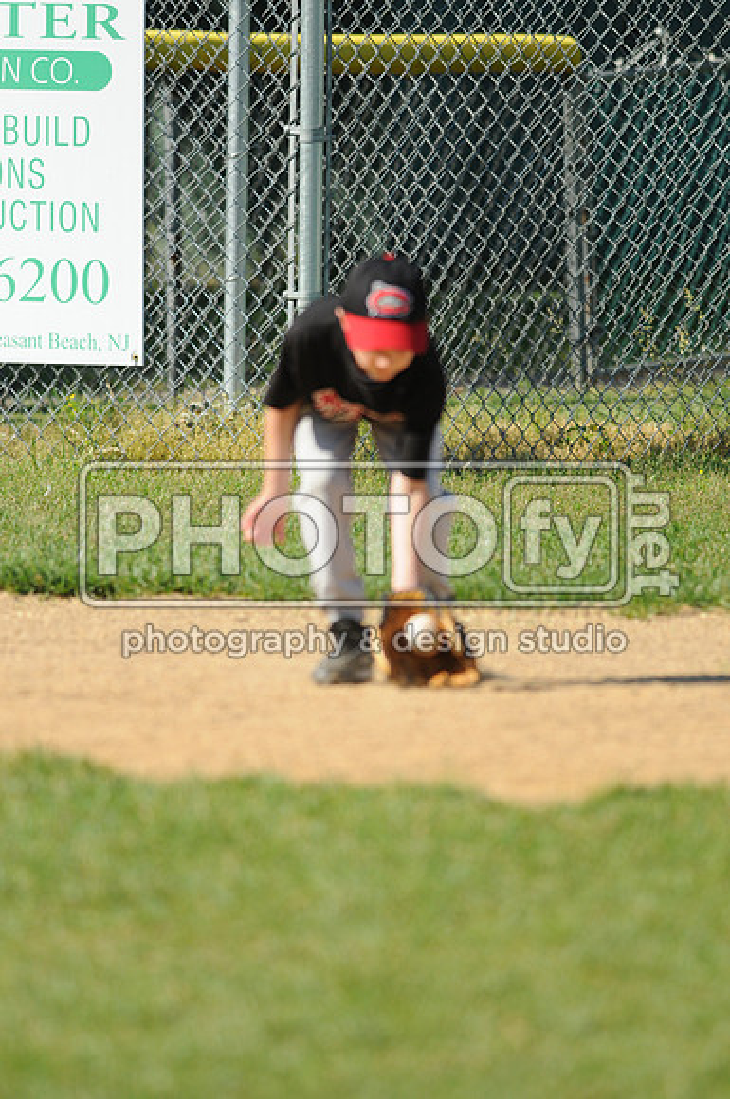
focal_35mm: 450
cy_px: 550
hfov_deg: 3.0
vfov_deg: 4.6
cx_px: 365
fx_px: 13727
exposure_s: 1/2500
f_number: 4
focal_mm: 300
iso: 400
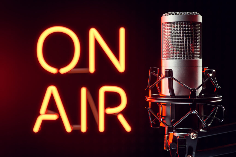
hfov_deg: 33.4
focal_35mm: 60
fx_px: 393
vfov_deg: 22.6
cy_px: 78
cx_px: 118
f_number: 8
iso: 64
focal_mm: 60
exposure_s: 1/200
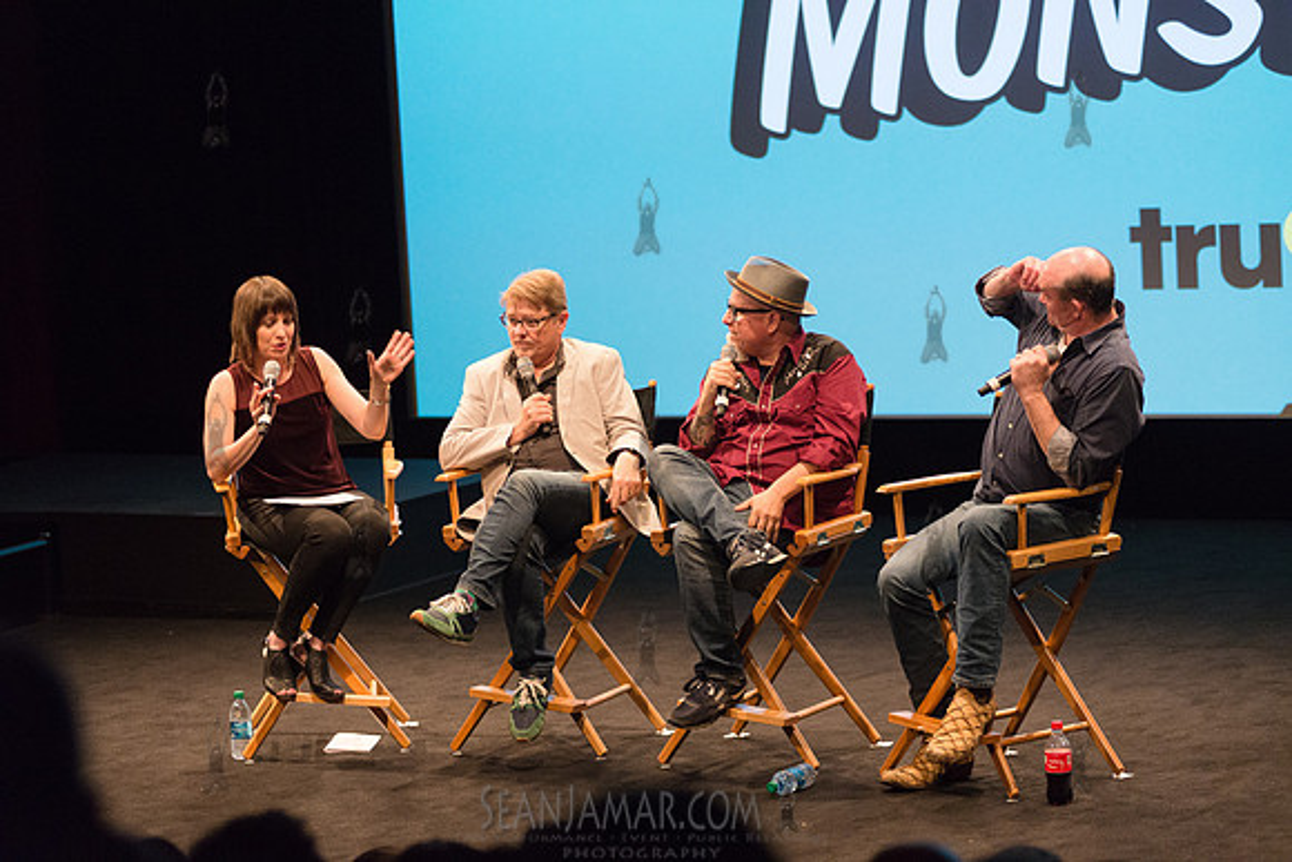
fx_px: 3769
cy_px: 431
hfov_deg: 19.5
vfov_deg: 13.0
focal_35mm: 105
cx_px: 646
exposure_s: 1/200
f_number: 3.2
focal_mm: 105
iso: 4000
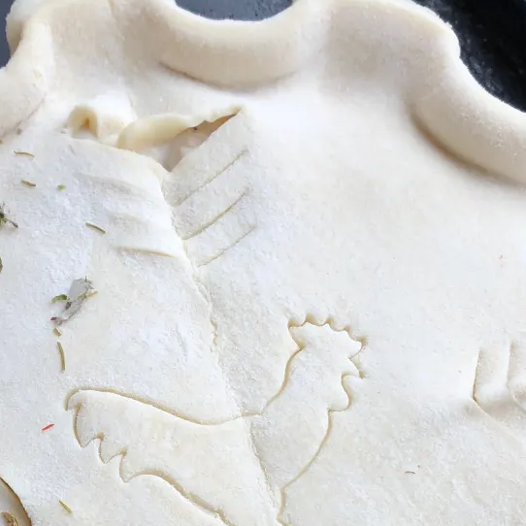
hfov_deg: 23.4
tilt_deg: -72.2
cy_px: 498
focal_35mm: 73
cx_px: 116
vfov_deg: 22.9
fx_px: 1255
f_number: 1.8
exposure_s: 1/239
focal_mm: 3.99
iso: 20
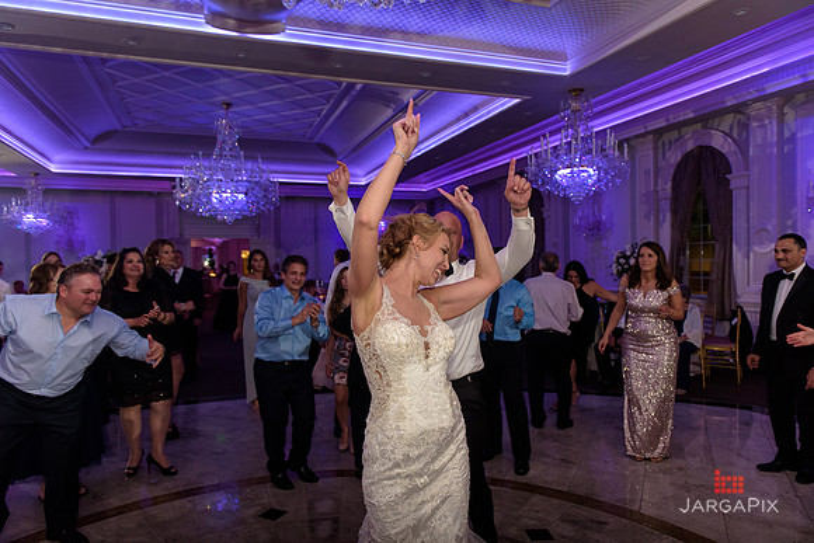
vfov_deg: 53.2
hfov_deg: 73.7
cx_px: 407
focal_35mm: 24
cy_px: 272
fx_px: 543
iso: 1600
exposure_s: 1/125
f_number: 3.2
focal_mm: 24
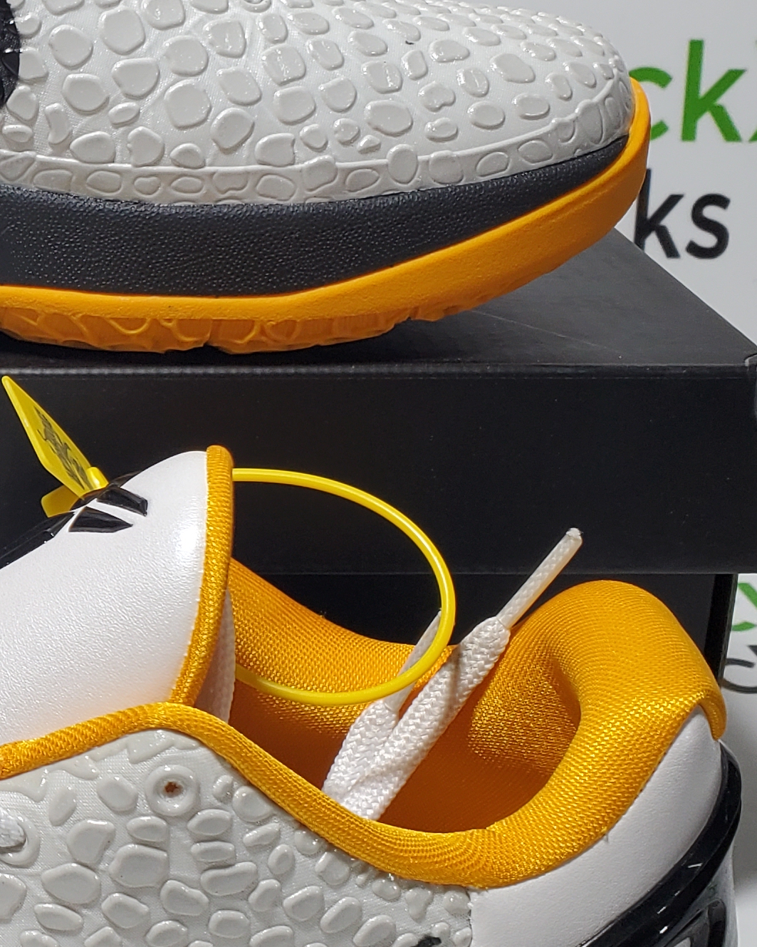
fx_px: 2157
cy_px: 422
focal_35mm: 77
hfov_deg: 19.0
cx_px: -110
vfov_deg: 24.7
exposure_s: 1/181
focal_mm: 4.3
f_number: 2.4
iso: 50
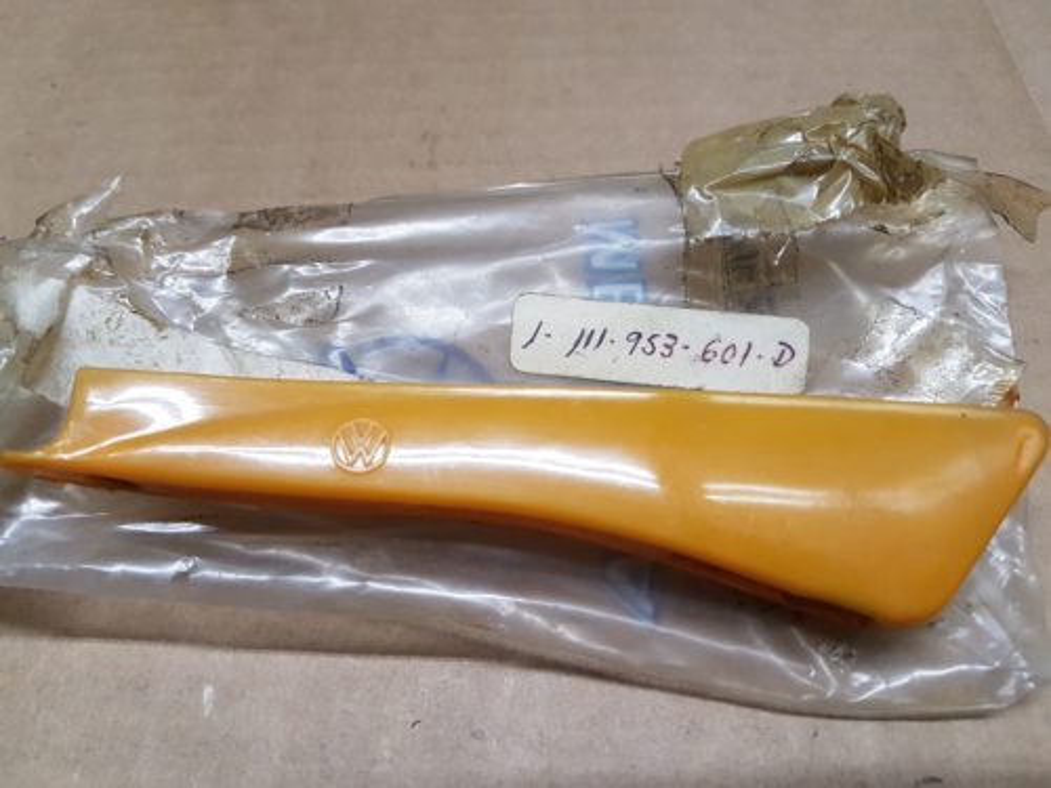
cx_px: 526
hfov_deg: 67.3
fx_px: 789
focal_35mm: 26
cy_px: 394
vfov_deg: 53.1
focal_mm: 4.2
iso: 160
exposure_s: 1/50
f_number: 1.7
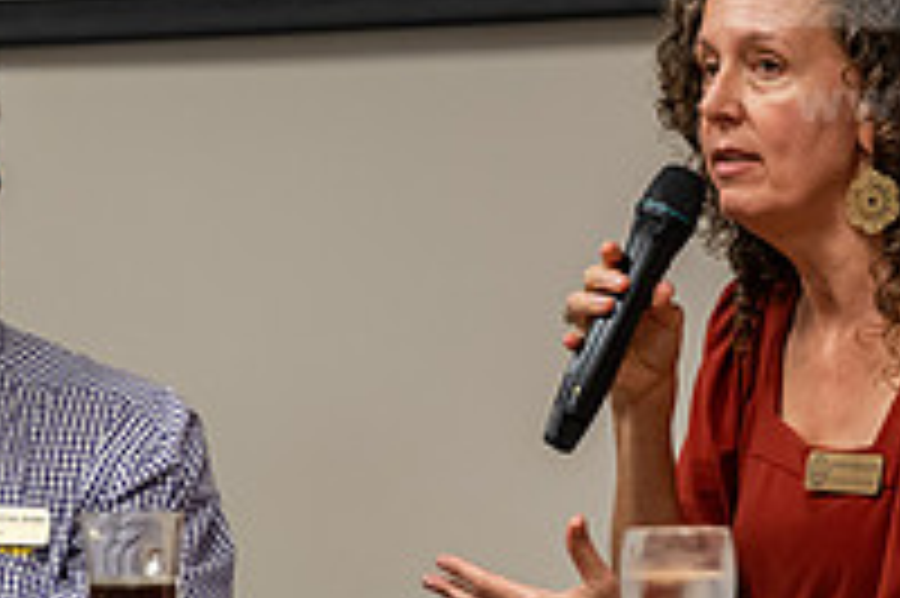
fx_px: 7544
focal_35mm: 302
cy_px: 196
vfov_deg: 4.5
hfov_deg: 6.8
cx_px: 590
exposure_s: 1/160
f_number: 2.8
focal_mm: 104
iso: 1250
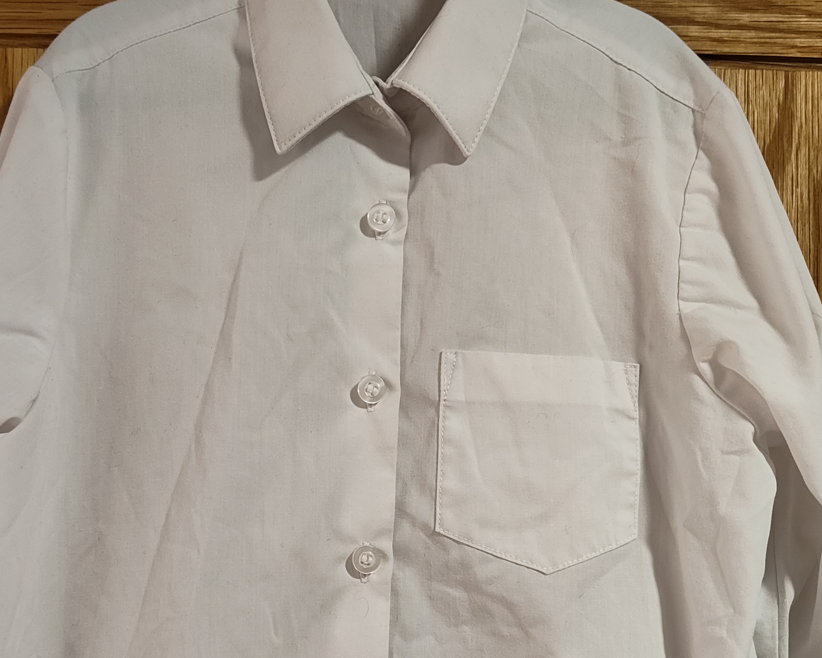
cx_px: 375
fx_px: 1070
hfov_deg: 42.0
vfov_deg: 33.3
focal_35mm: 44
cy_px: 517
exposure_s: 1/50
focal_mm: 5.56
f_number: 1.88
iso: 709
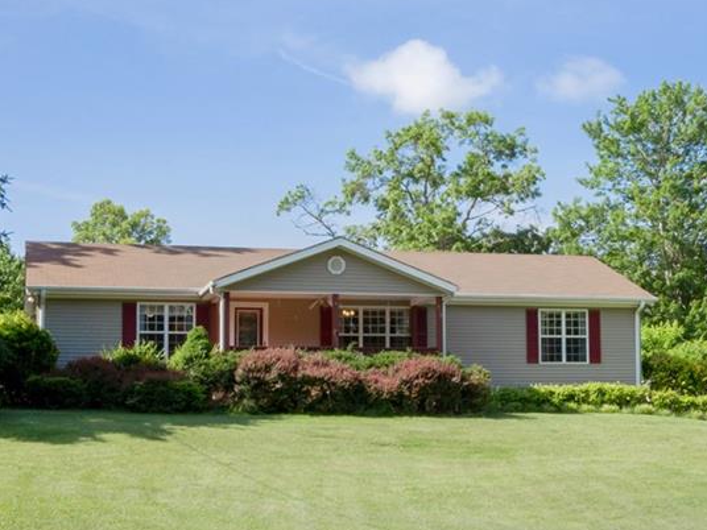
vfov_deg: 22.2
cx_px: 419
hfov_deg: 29.3
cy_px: 310
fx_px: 1348
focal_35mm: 66
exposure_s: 1/125
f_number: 18
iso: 400
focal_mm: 24
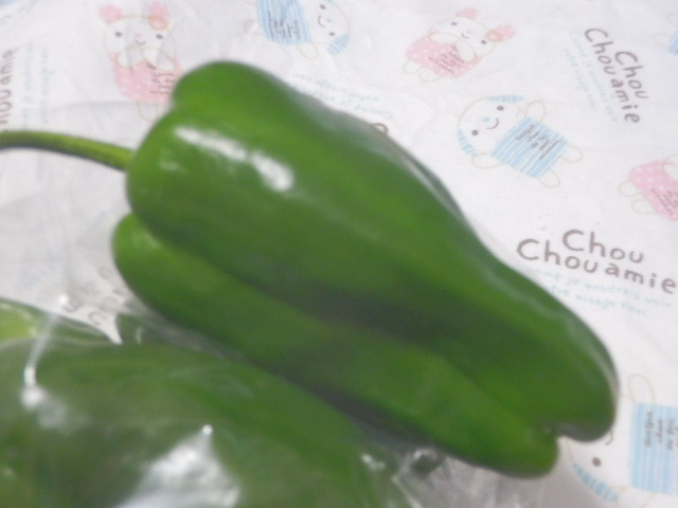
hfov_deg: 37.5
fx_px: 999
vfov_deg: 28.6
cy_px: 254
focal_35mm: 51
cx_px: 339
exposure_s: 1/20
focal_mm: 9.1
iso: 800
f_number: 4.4
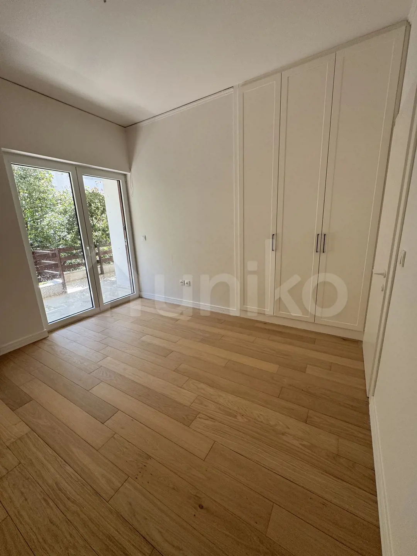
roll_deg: +2.2
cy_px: 278
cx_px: 208
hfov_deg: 85.7
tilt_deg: -12.9
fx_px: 225
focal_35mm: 14
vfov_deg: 102.1
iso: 100
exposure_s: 1/99
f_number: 2.2
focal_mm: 2.22
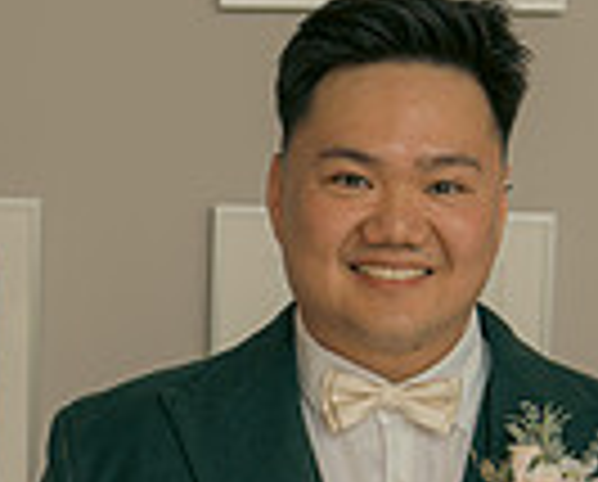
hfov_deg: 10.2
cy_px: 718
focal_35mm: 188
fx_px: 3335
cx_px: 126
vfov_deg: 8.1
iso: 200
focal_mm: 46
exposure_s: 1/160
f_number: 3.5
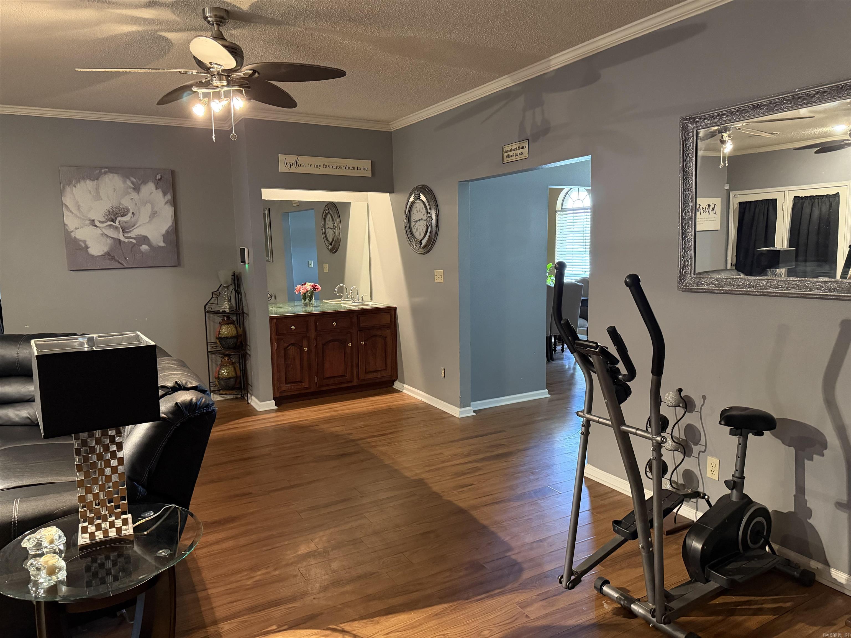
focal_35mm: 24
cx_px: 426
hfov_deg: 71.6
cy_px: 319
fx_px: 590
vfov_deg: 56.8
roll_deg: +1.3
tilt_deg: -7.7
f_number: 1.78
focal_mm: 6.76
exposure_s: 1/40
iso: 1000
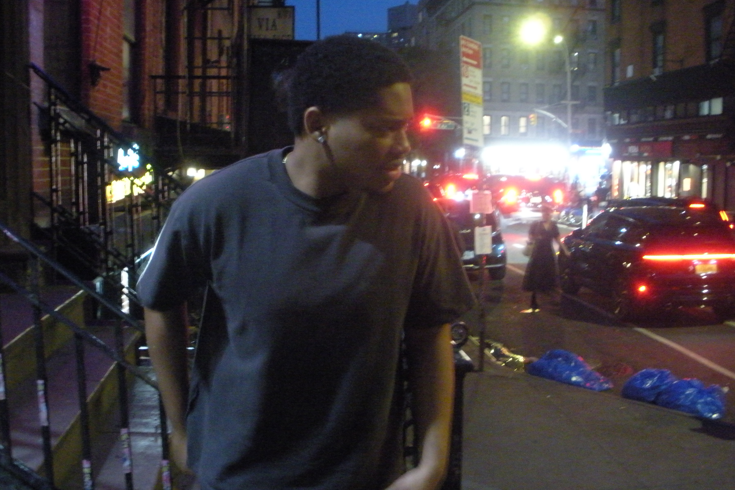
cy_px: 252
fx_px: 776
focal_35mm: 38
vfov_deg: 35.1
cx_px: 370
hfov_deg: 50.7
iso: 800
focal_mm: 6.3
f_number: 3.5
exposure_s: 1/4.7
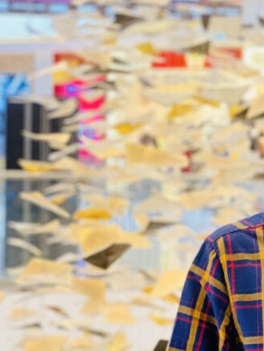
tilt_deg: -1.0
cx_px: 225
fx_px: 1230
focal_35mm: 121
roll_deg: -1.6
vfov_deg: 16.3
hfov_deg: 12.2
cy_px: 176
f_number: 2
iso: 160
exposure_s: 1/100
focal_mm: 6
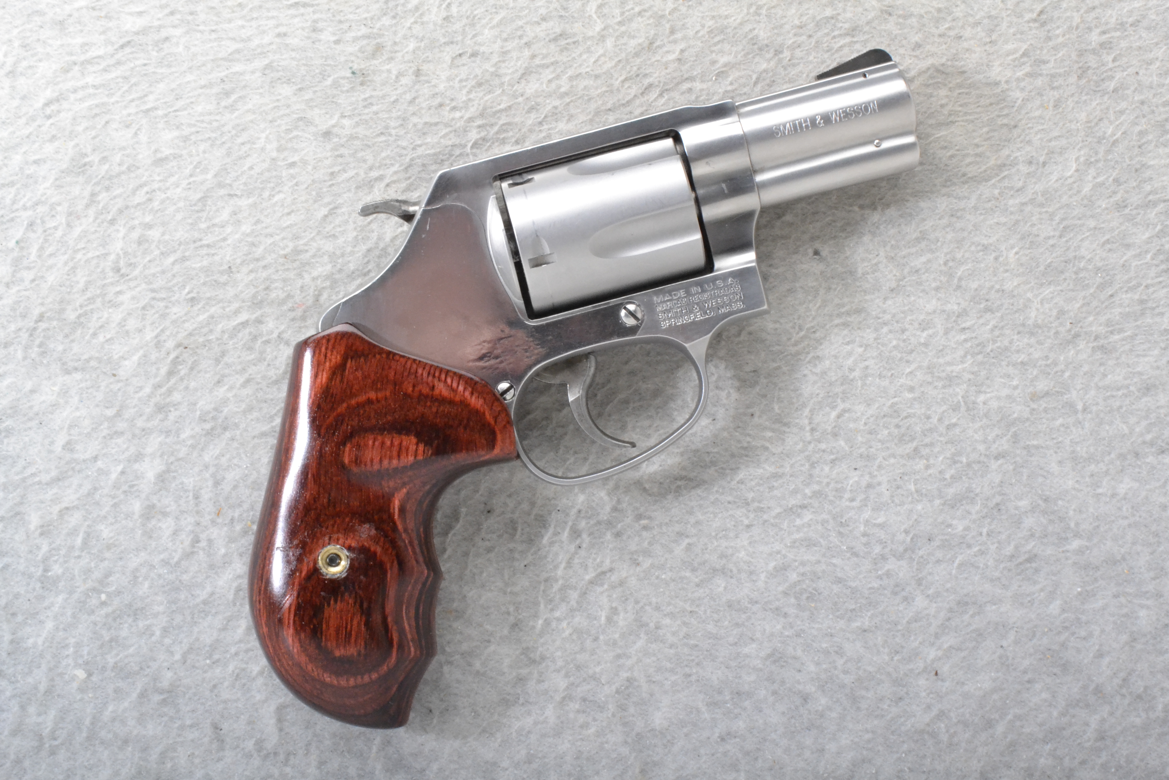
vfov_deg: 20.2
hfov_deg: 29.9
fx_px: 2192
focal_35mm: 68
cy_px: 390
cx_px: 584
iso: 3200
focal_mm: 45
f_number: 20
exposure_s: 1/160
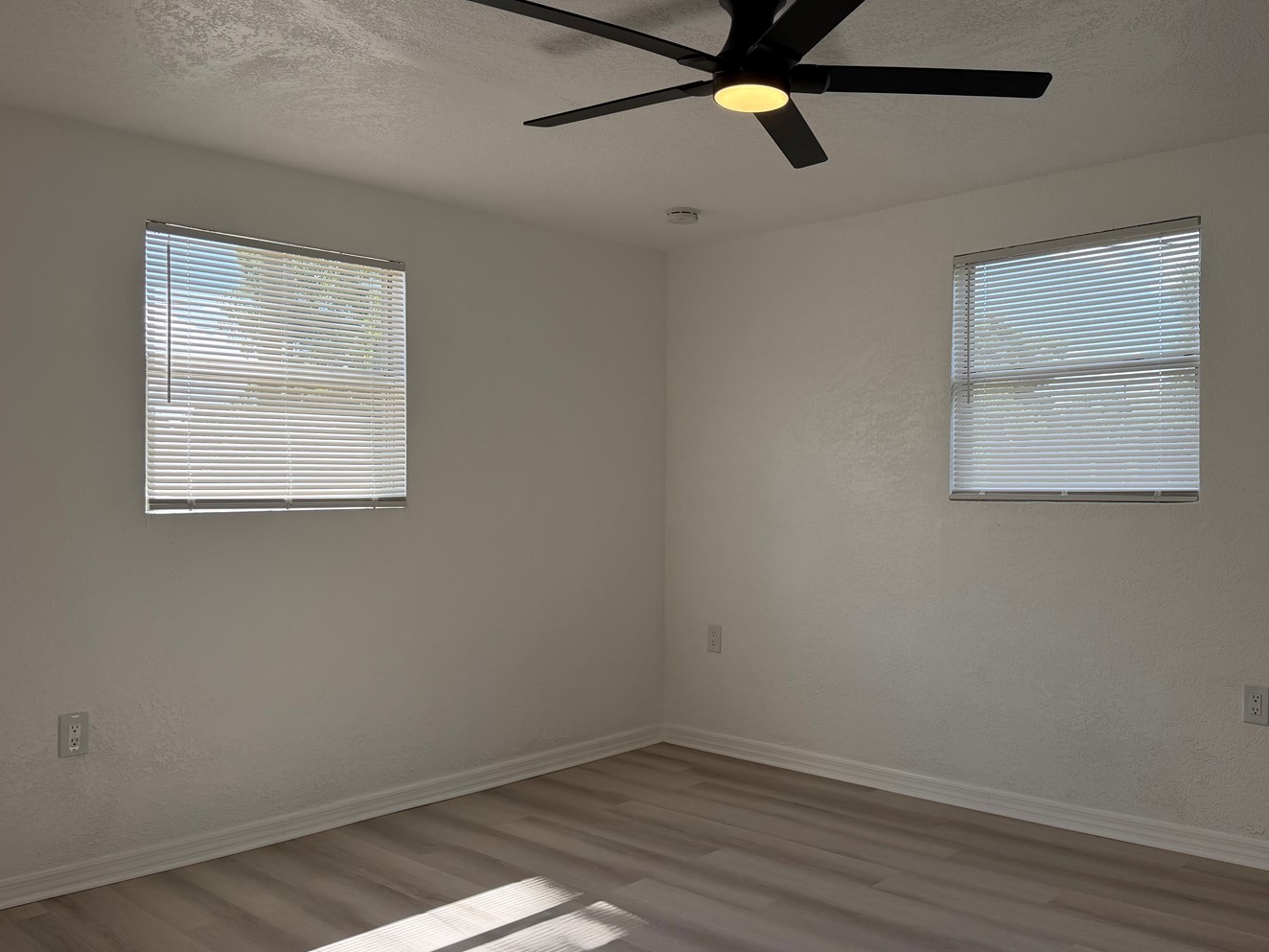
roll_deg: +0.7
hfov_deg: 61.2
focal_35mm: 29
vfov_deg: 48.2
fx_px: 1063
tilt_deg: +0.4
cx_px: 748
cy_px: 466
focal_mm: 6.76
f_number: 1.78
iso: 100
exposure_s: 1/920
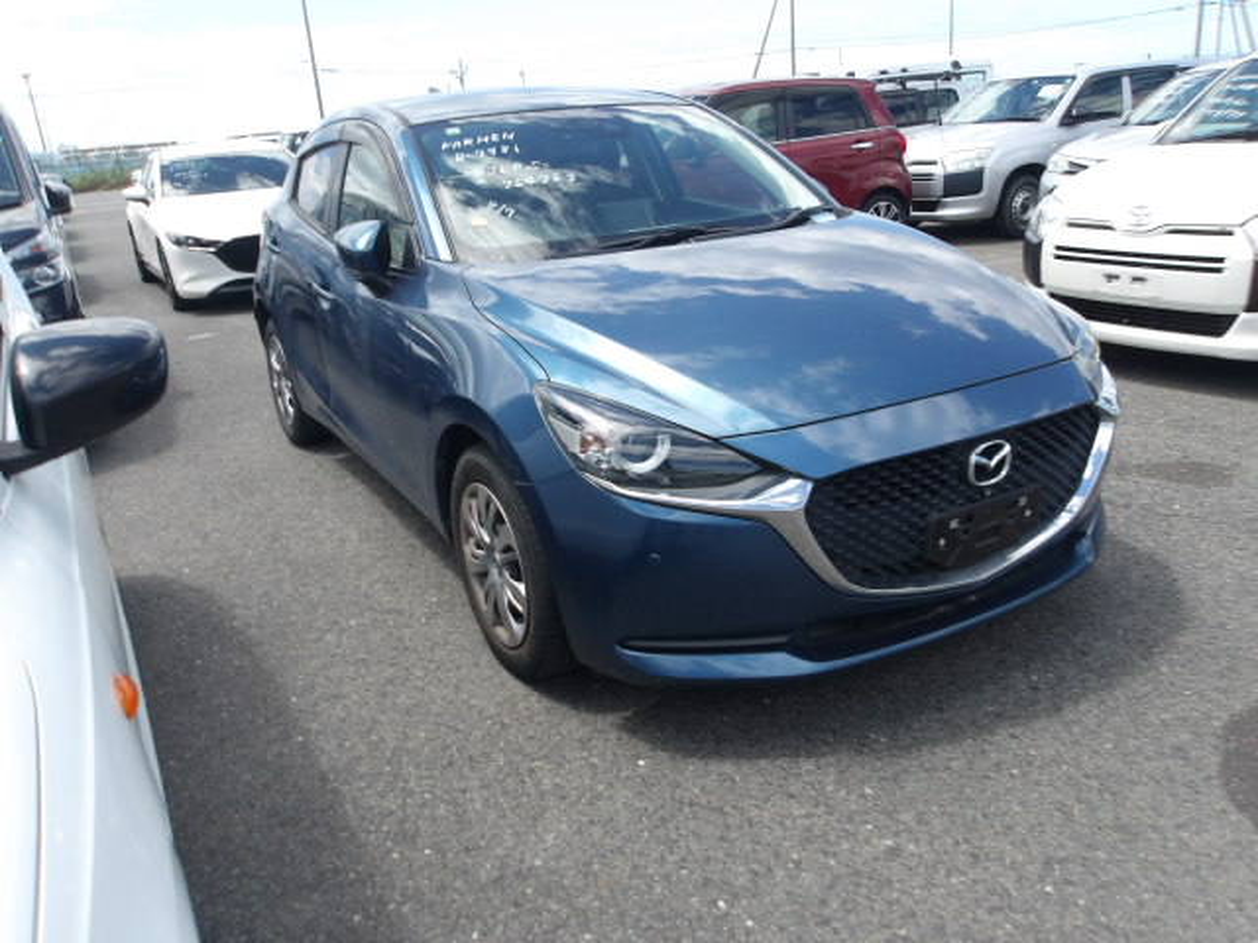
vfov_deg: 51.4
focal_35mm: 27
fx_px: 981
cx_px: 629
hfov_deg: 65.3
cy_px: 472
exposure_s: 1/60
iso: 108
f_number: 10.4
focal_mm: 4.9
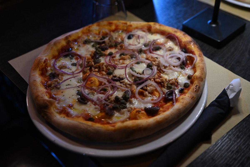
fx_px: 333
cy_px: 84
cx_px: 125
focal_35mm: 48
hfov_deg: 41.1
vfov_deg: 28.1
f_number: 2.8
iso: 1250
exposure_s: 1/160
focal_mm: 48
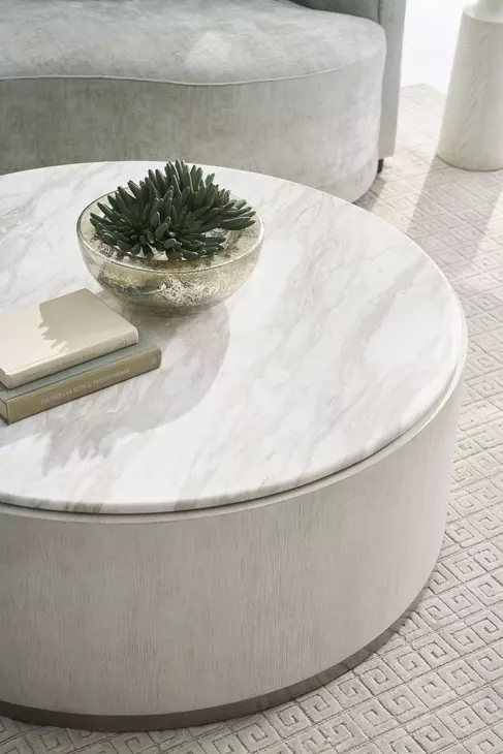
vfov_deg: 28.8
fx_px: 1466
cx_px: 252
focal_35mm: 70
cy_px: 377
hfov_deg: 19.5
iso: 100
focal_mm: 70
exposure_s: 1/125
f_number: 6.3
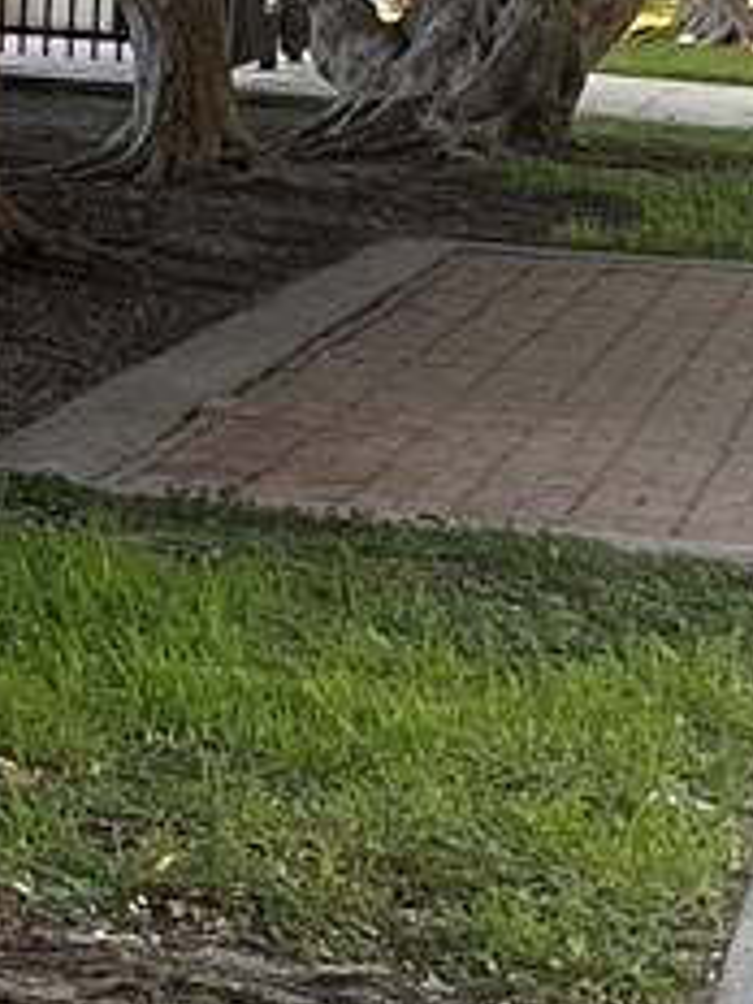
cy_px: -359
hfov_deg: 7.4
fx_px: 5192
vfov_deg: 10.8
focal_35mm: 179
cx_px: -1402
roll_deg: -2.8
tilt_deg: +0.9
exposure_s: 1/723
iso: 50
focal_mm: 5.7
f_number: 1.5
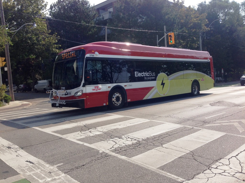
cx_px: 122
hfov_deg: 55.4
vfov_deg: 42.9
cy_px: 92
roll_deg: +0.8
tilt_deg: -3.8
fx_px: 234
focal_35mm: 33
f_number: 2.4
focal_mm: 4.12
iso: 50
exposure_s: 1/1642
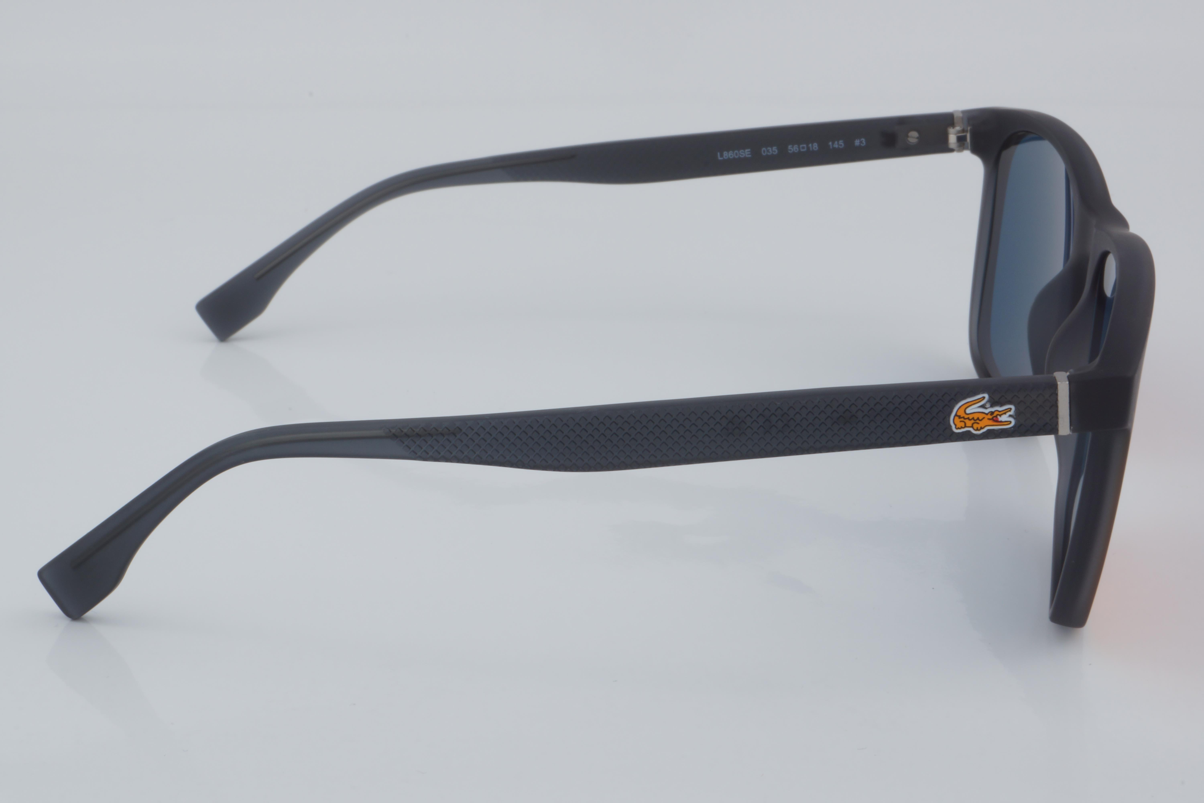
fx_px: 2508
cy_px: 402
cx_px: 602
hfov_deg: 27.0
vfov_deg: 18.2
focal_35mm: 75
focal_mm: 50
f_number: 32
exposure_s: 1/4
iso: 100
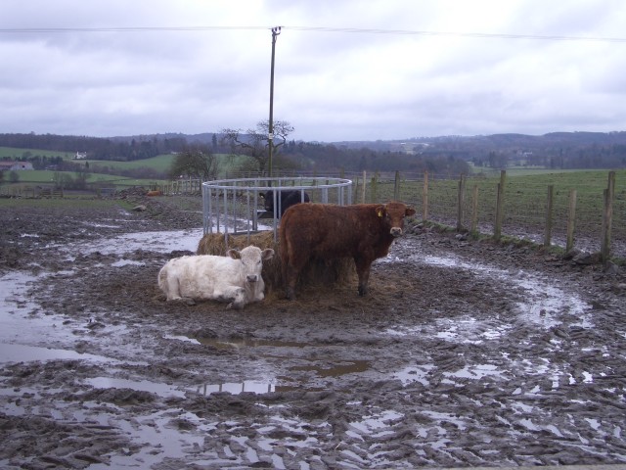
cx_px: 313
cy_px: 235
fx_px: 886
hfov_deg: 38.9
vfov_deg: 29.7
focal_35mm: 49
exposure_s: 1/400
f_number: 3.1
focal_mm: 8.2
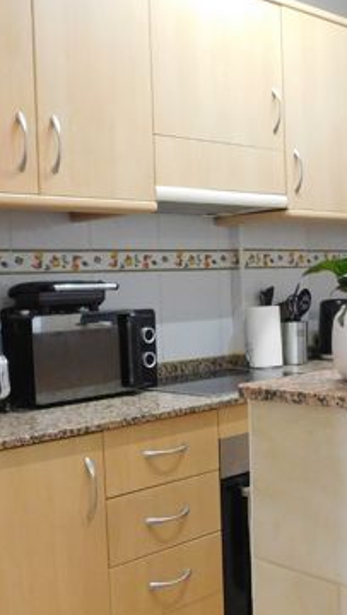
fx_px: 800
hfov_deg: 24.5
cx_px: 191
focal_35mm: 49
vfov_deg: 42.0
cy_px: 337
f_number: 3
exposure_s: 1/30
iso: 320
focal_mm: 4
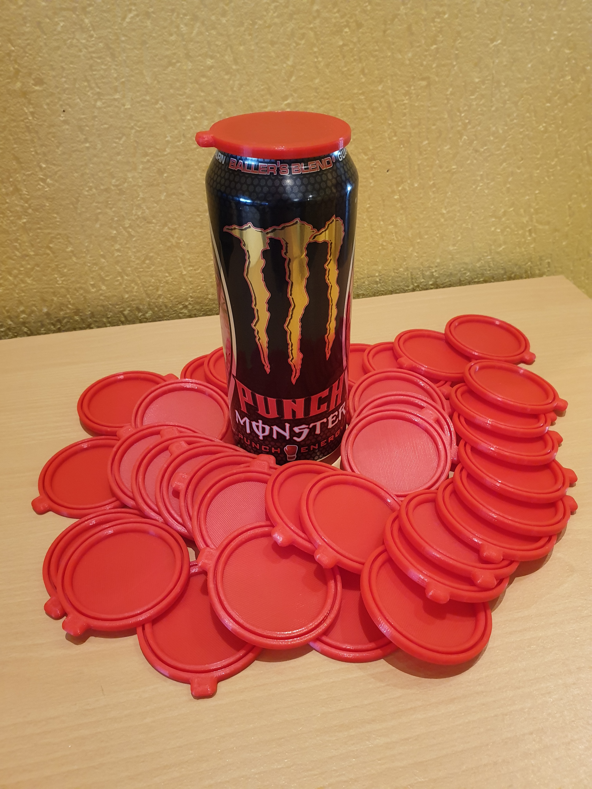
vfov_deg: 67.3
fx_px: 593
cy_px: 394
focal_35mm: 26
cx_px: 296
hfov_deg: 53.1
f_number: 2.4
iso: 400
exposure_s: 1/50
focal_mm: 4.3
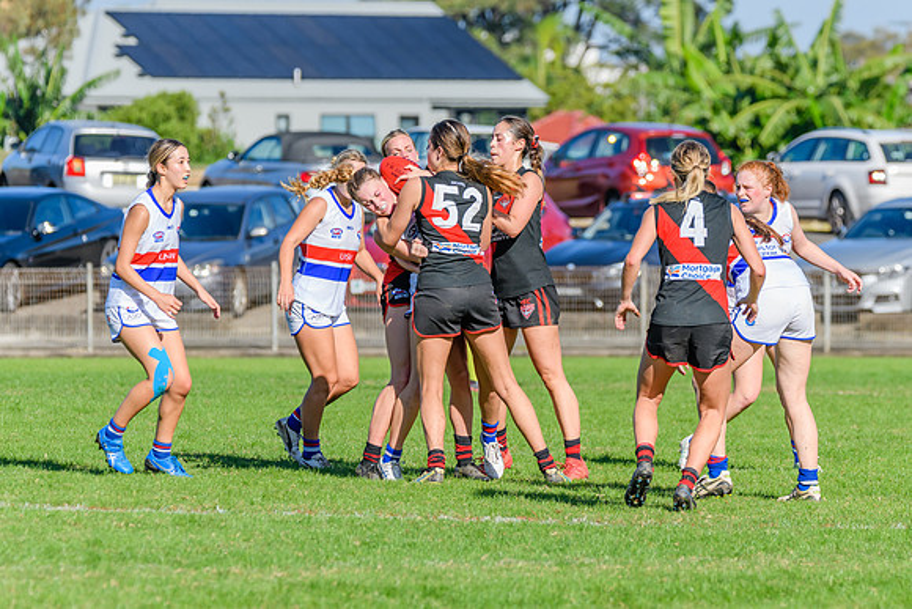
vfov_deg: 3.6
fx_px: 9605
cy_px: 339
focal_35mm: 379
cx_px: 506
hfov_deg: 5.4
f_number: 8
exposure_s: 1/1600
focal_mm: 300
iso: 640
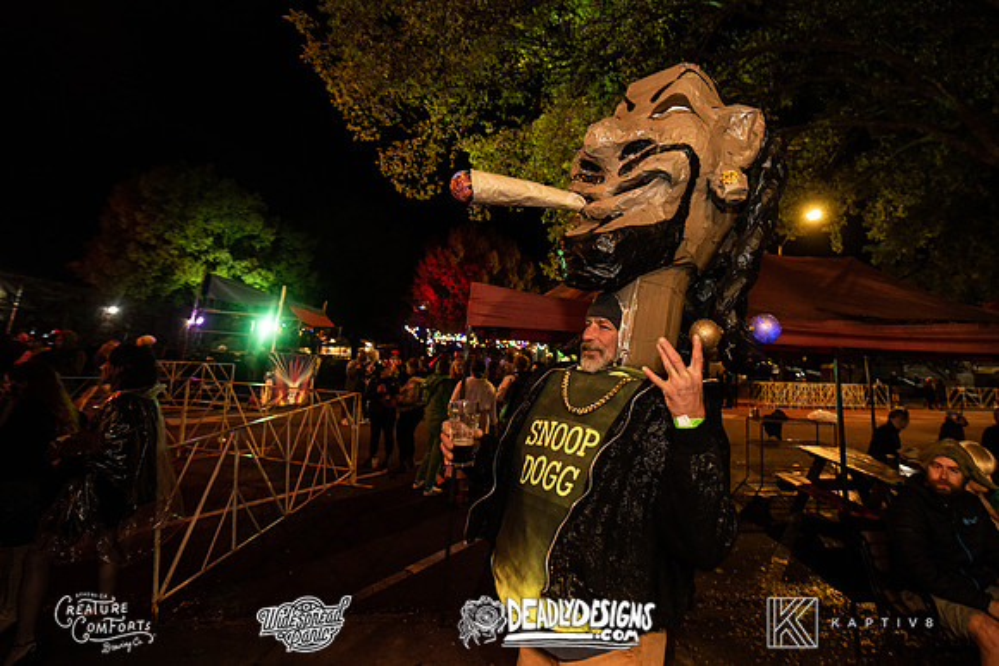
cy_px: 286
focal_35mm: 16
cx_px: 571
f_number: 3.5
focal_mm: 14
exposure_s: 1/60
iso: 2000
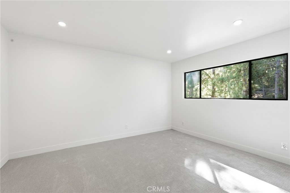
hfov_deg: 96.7
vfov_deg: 73.8
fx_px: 129
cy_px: 96
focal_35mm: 16
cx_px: 145
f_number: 9
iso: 250
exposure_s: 1/200
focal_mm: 16
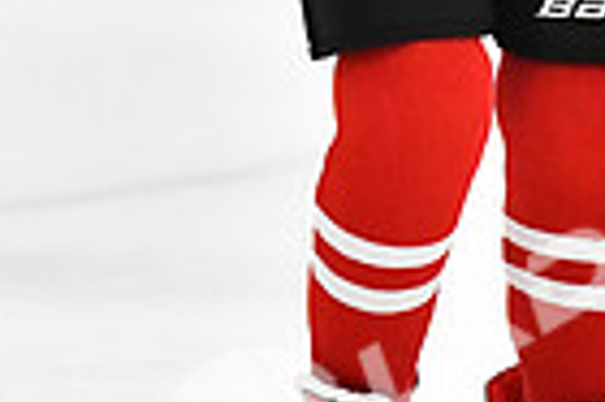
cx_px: 151
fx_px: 15678
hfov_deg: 2.2
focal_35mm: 934
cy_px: -188
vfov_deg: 1.5
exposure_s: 1/1250
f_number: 2.8
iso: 5000
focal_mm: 150
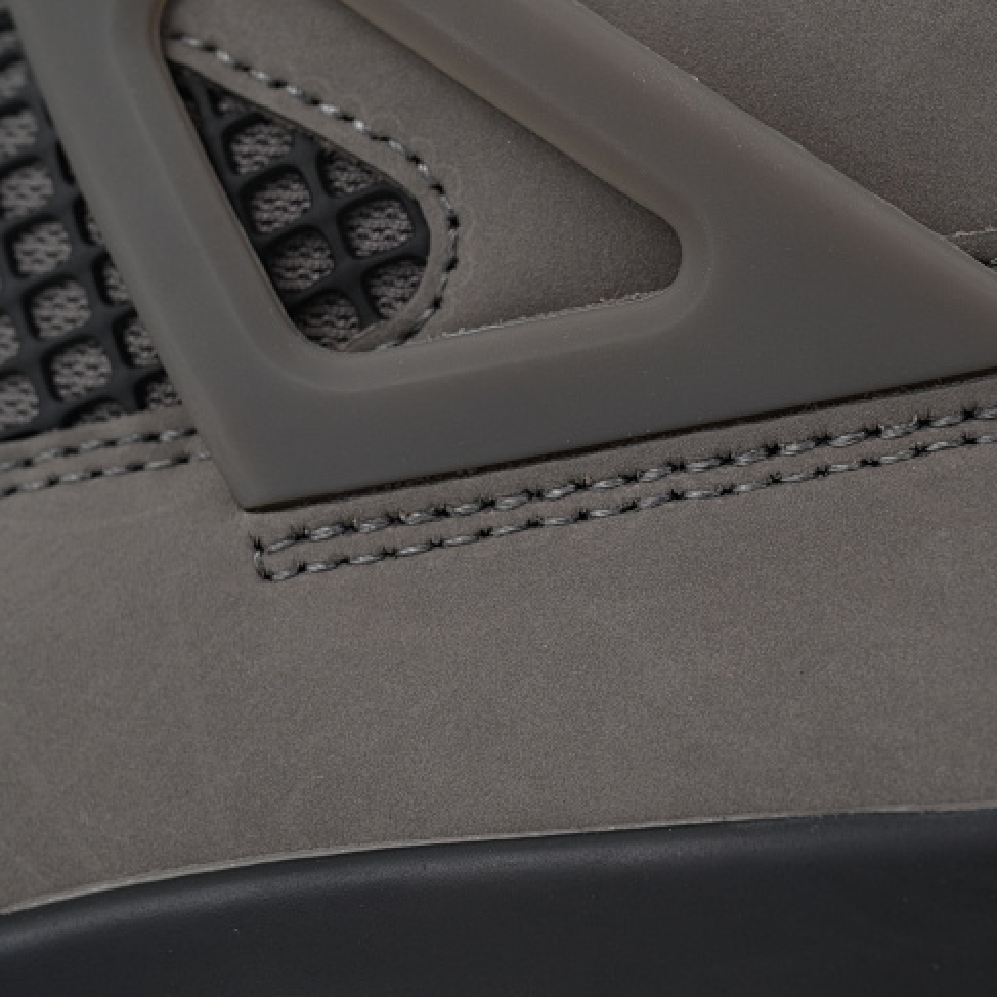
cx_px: 698
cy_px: 480
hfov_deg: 13.7
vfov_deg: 13.7
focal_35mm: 127
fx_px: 4138
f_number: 10
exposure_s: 1/100
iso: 400
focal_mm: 91
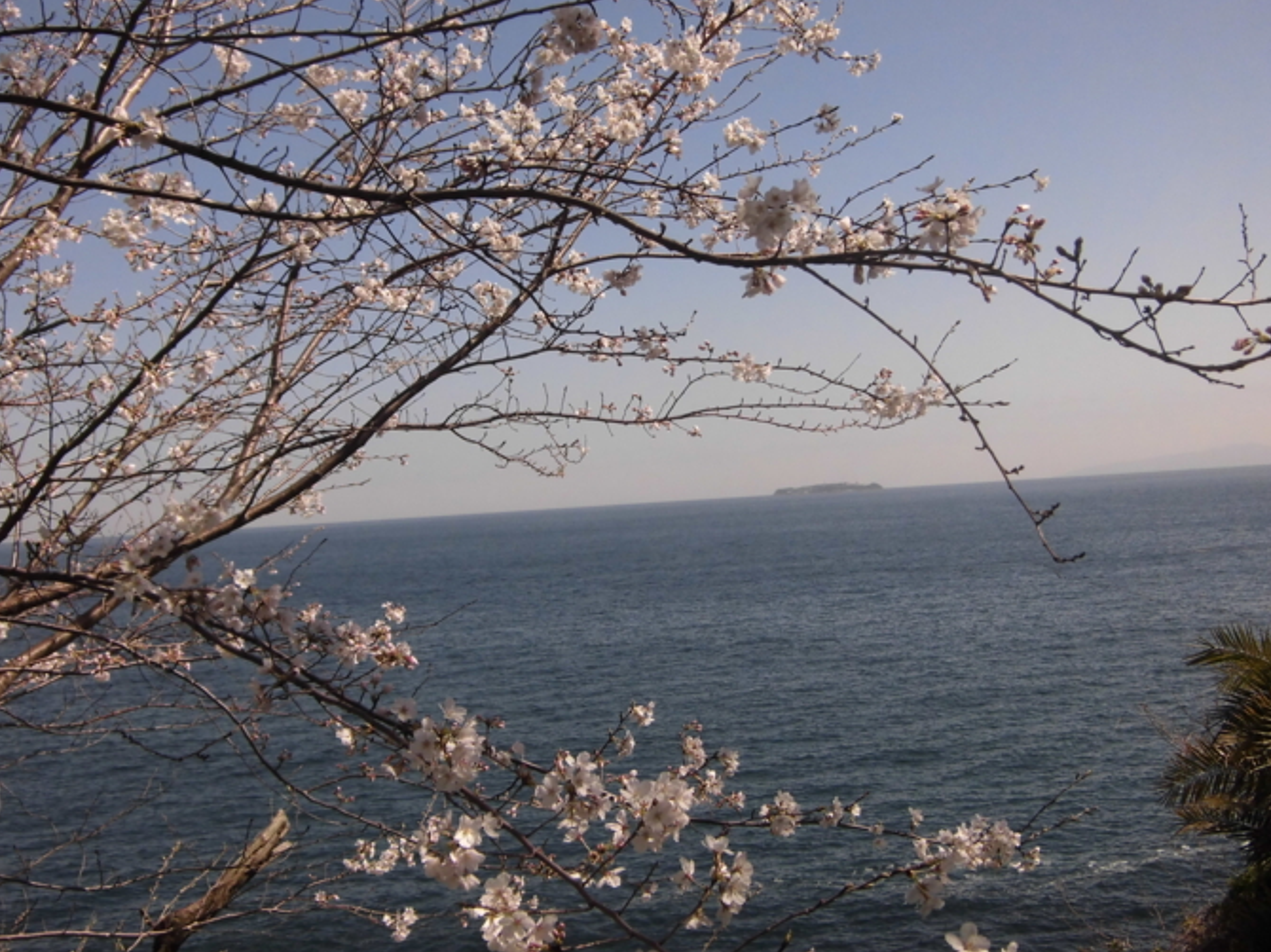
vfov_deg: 33.6
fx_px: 1578
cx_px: 641
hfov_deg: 43.9
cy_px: 438
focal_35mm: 43
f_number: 8.8
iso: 100
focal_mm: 6.4
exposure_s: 1/250
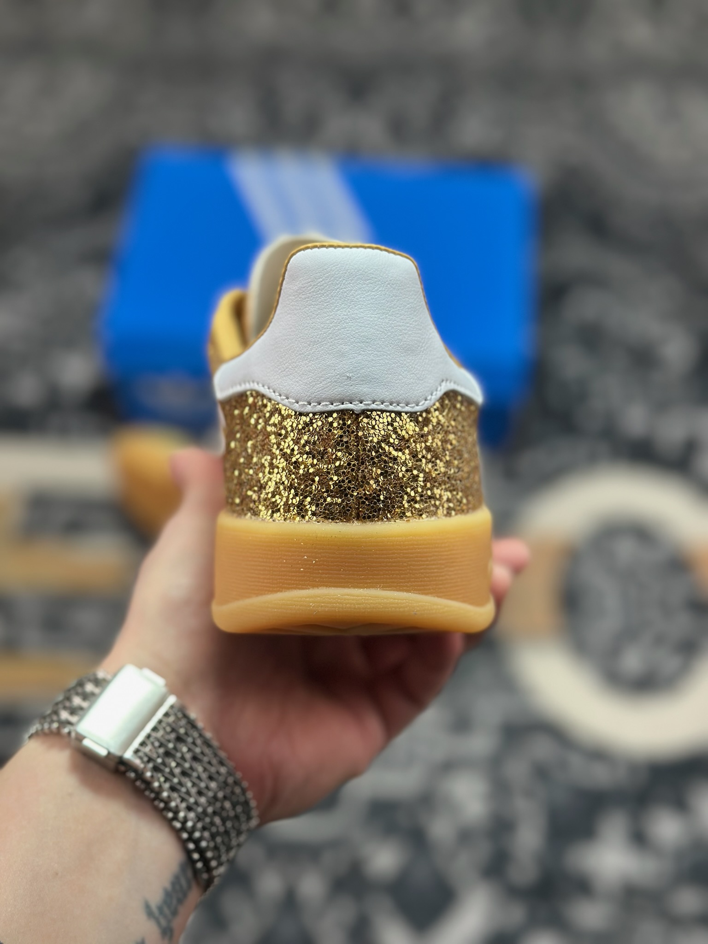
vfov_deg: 39.7
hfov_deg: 30.3
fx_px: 1309
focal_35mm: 48
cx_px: 354
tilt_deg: -56.5
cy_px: 472
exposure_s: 1/651
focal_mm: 6.86
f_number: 1.78
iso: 80
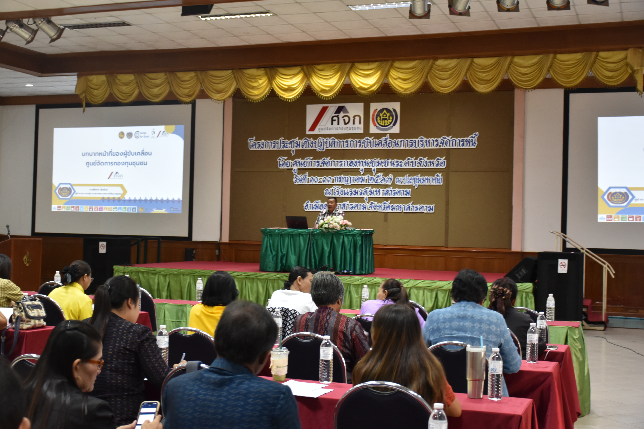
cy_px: 214
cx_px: 322
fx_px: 912
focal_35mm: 51
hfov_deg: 38.9
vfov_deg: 26.5
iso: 800
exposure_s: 1/15
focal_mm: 34
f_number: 4.2
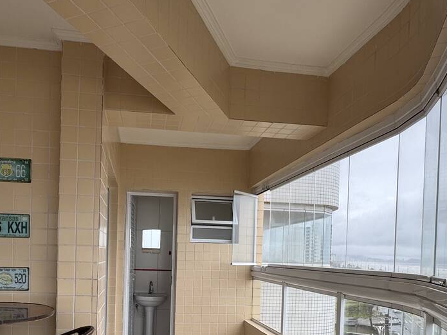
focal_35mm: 29
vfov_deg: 46.0
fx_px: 374
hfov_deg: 61.3
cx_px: 188
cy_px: 263
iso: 40
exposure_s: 1/302
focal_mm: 2.22
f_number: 2.2
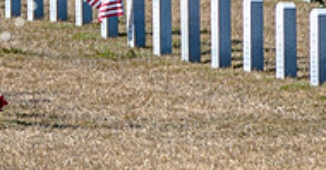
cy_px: -16
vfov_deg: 1.2
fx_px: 8292
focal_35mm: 976
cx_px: -100
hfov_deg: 2.3
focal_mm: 200
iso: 200
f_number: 5.6
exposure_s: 1/500
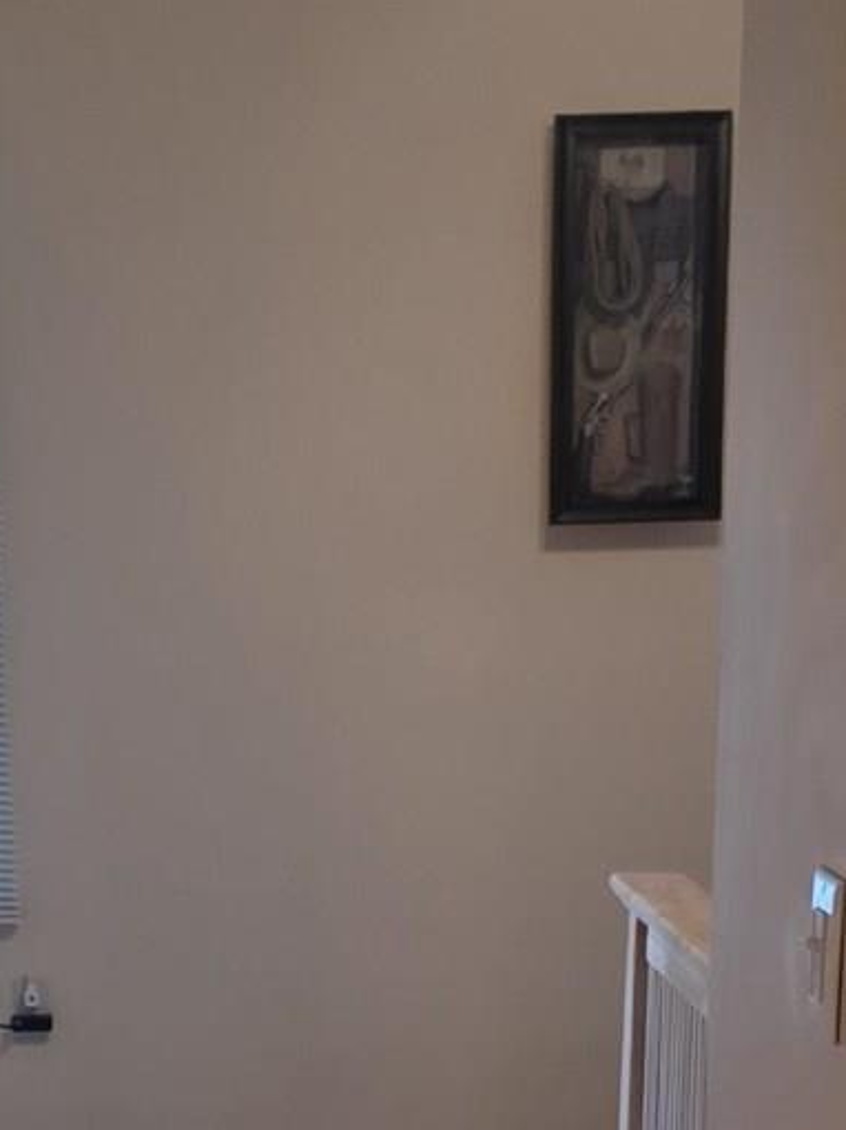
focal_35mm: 104
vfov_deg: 17.9
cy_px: 1378
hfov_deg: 14.1
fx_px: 3392
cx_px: 102
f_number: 1.7
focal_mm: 6.3
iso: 250
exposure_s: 1/120
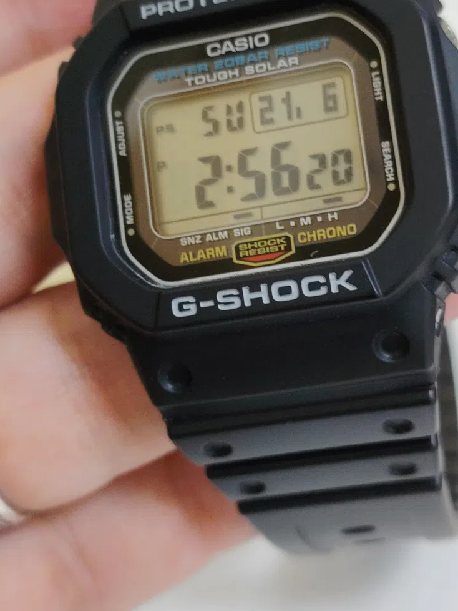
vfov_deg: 28.9
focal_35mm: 67
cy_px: 256
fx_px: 1181
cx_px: 246
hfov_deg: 21.9
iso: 228
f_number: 4
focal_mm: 5.25
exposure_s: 1/33.3
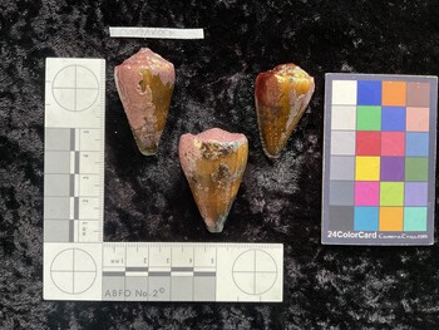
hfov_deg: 61.6
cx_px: 220
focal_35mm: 29
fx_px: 368
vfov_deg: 48.3
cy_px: 165
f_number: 1.8
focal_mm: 3
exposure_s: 1/60
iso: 160
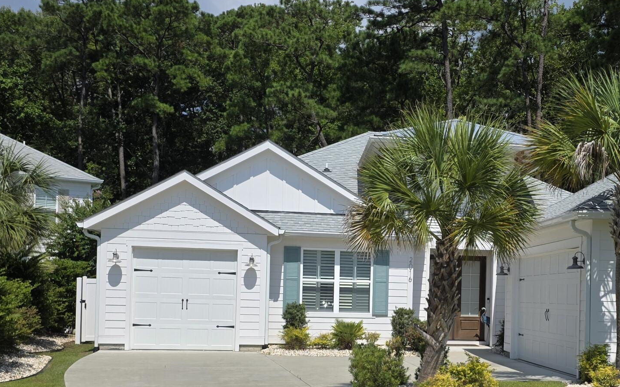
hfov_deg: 38.6
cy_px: 293
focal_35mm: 51
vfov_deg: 25.0
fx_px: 862
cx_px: 460
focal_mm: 6.3
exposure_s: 1/7944
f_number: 1.7
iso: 64
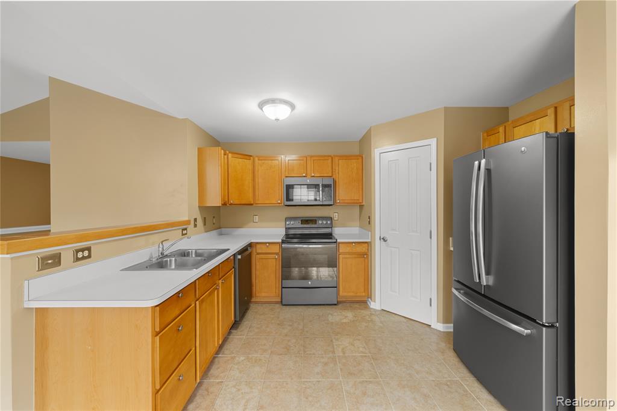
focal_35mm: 13
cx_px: 308
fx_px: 223
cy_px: 206
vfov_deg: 85.4
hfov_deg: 108.3
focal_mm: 13
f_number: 8
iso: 250
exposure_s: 1/2
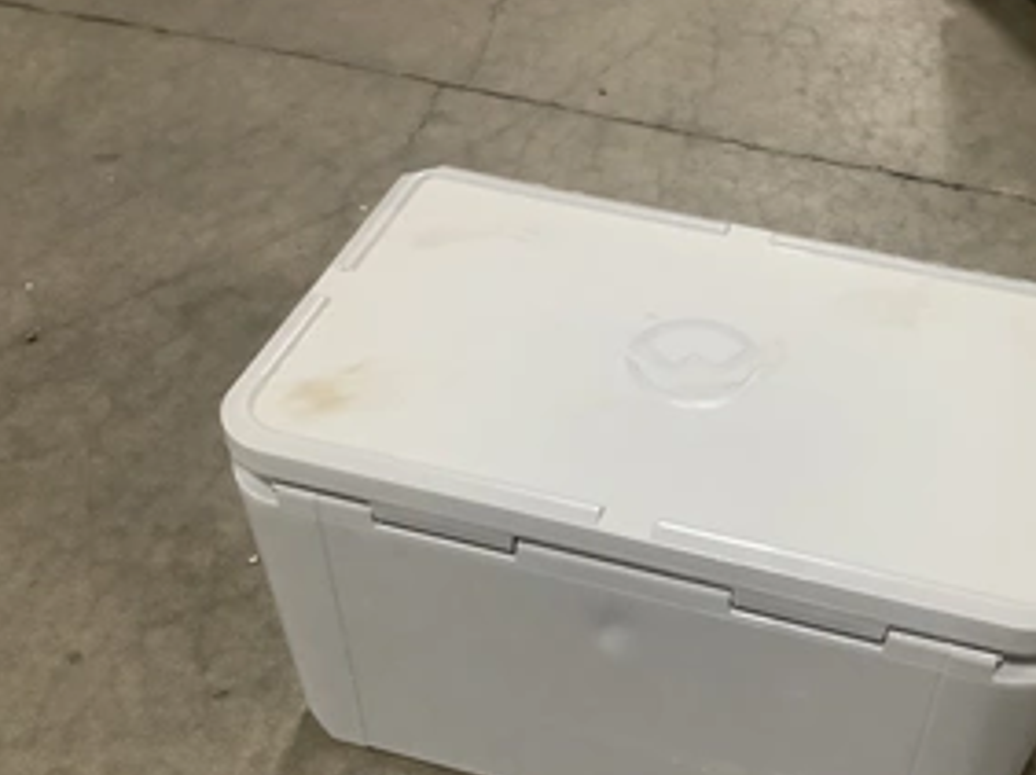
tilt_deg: -48.8
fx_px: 1316
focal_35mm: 44
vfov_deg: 32.5
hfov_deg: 42.5
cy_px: 529
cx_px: 672
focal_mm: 3.3
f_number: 2.4
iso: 400
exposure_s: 1/30
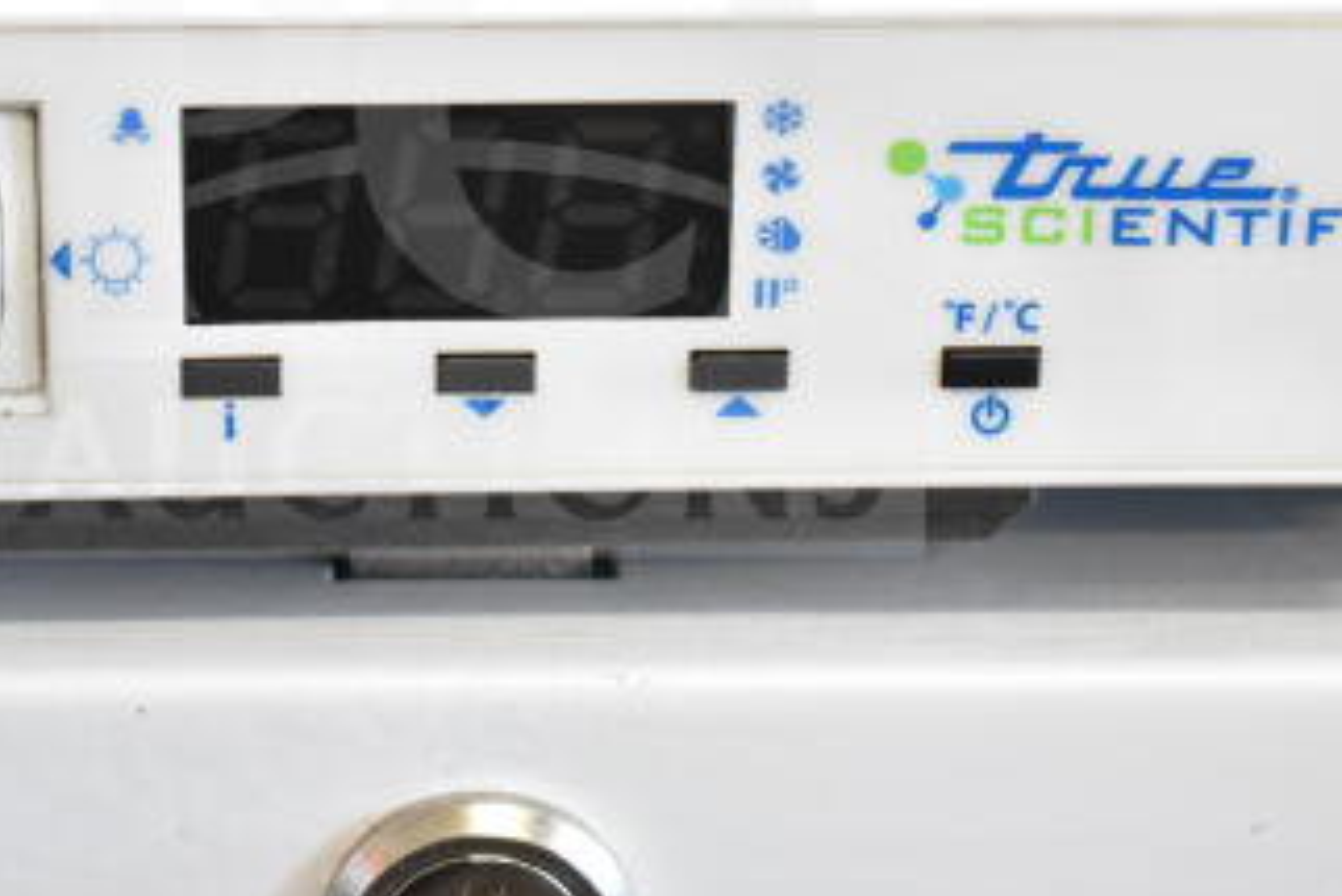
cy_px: 227
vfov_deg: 12.7
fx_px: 4028
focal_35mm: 108
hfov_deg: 18.9
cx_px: 454
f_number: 4.8
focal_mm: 38
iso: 2800
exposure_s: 1/60
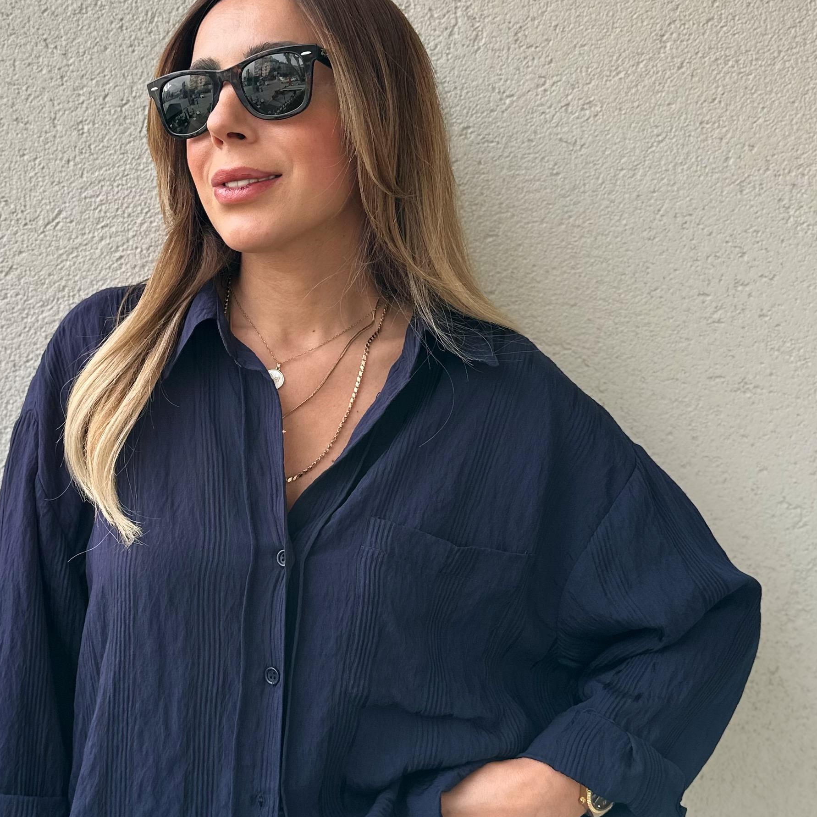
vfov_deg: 35.4
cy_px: 409
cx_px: 242
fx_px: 1282
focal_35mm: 48
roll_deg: -0.1
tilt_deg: -3.8
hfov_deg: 34.9
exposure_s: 1/361
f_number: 1.78
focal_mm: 6.86
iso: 80
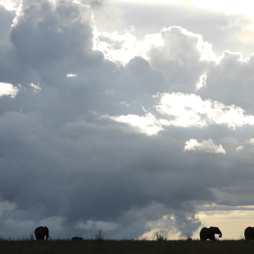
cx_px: 216
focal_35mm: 202
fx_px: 1677
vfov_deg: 8.7
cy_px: 167
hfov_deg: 8.6
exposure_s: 1/1000
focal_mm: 22.5
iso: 100
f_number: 4
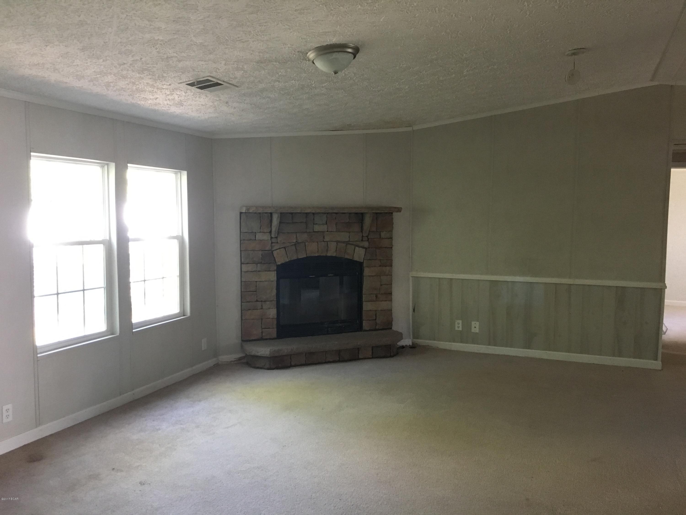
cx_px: 343
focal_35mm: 29
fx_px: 575
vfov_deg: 48.2
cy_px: 258
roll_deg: -0.9
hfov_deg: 61.7
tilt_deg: -3.7
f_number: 2.2
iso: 200
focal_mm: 4.15
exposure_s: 1/30
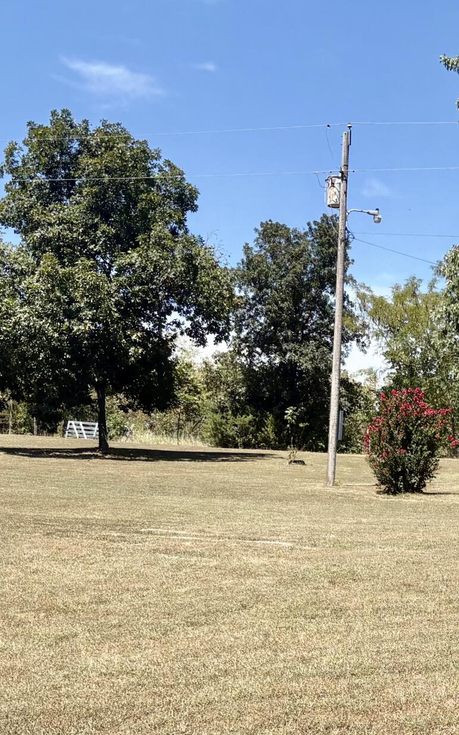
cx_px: 464
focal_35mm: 67
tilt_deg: -1.8
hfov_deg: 18.9
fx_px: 1341
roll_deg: -2.2
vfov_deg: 29.6
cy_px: 636
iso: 50
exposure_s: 1/2451
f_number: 1.6
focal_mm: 5.96
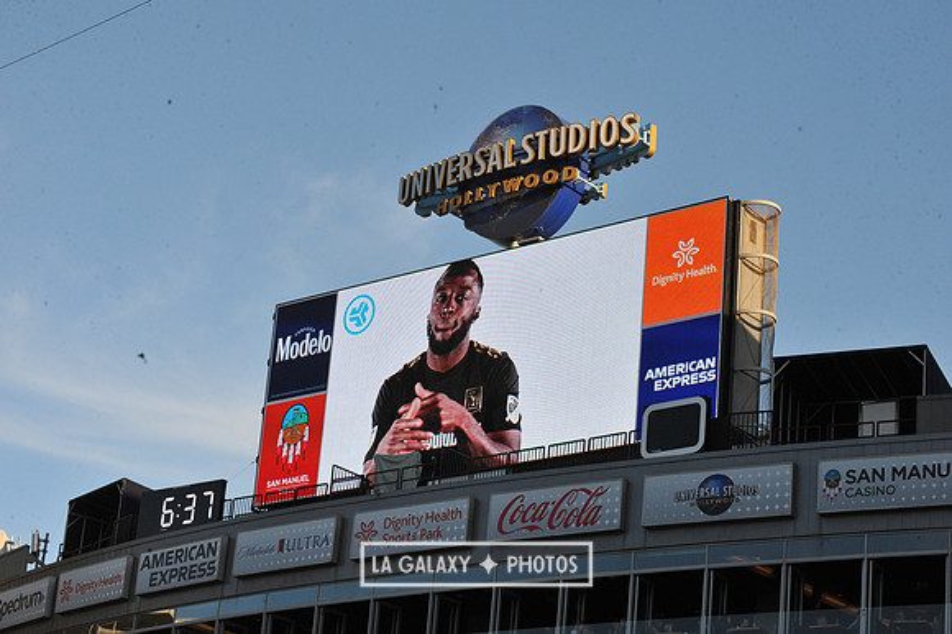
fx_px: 2273
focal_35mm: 86
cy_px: 317
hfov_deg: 23.7
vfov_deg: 15.9
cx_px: 476
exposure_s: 1/1000
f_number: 16
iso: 1600
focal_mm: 86
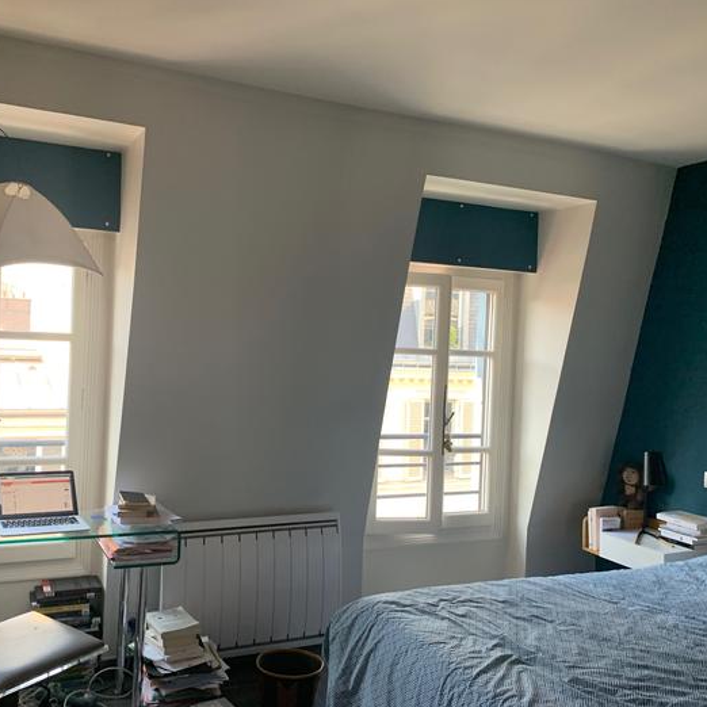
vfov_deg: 52.5
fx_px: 716
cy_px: 352
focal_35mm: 31
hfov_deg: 52.2
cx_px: 286
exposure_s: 1/104
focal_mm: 4.25
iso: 100
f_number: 1.8
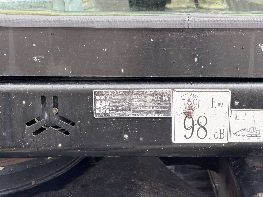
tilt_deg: -20.8
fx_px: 760
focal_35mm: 100
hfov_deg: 19.6
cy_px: 98
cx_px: 132
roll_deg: +1.8
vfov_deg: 14.8
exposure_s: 1/121
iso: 50
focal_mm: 16.89
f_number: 2.8
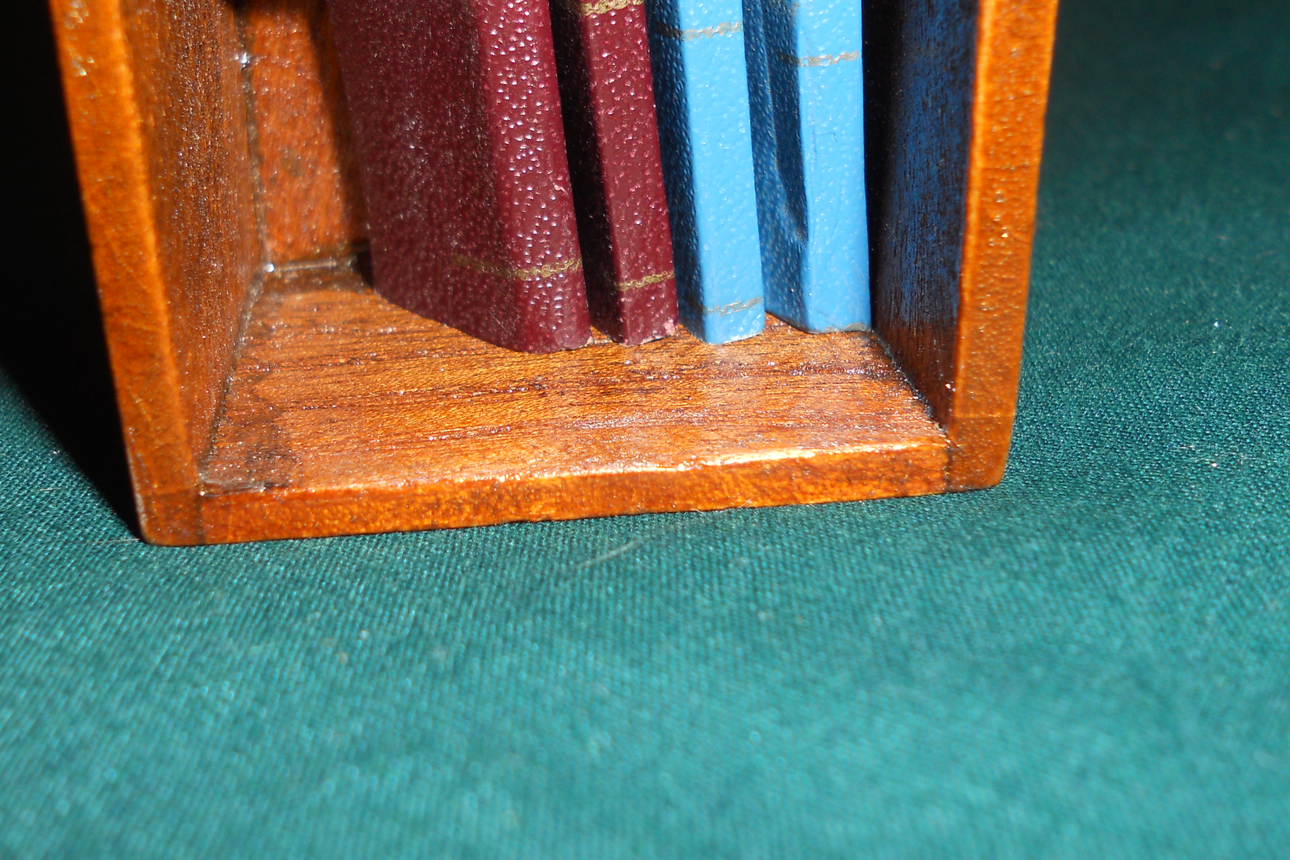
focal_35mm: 43
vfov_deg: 31.1
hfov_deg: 45.3
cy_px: 358
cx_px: 551
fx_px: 1541
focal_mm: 5.8
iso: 80
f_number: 8.8
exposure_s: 1/25
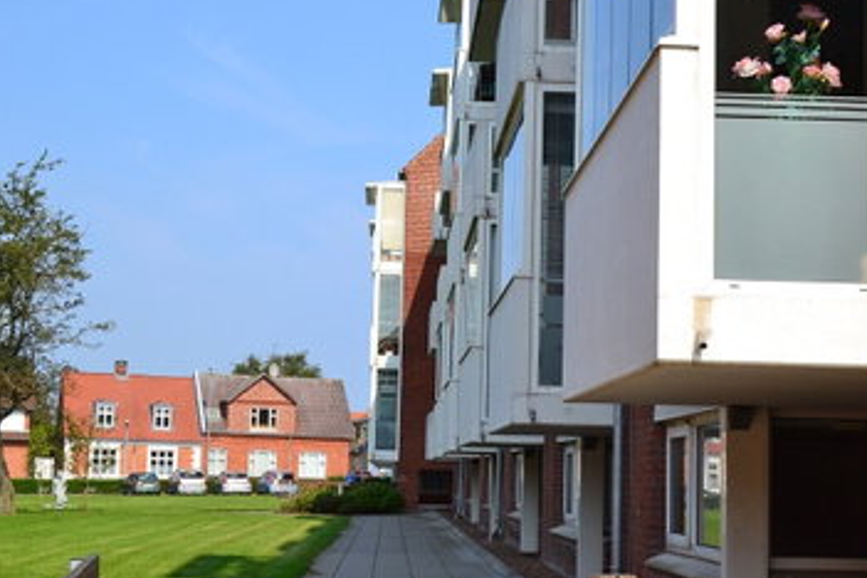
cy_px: 293
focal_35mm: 65
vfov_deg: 20.9
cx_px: 445
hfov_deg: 31.0
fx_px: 1565
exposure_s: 1/500
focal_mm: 38
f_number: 11
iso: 400
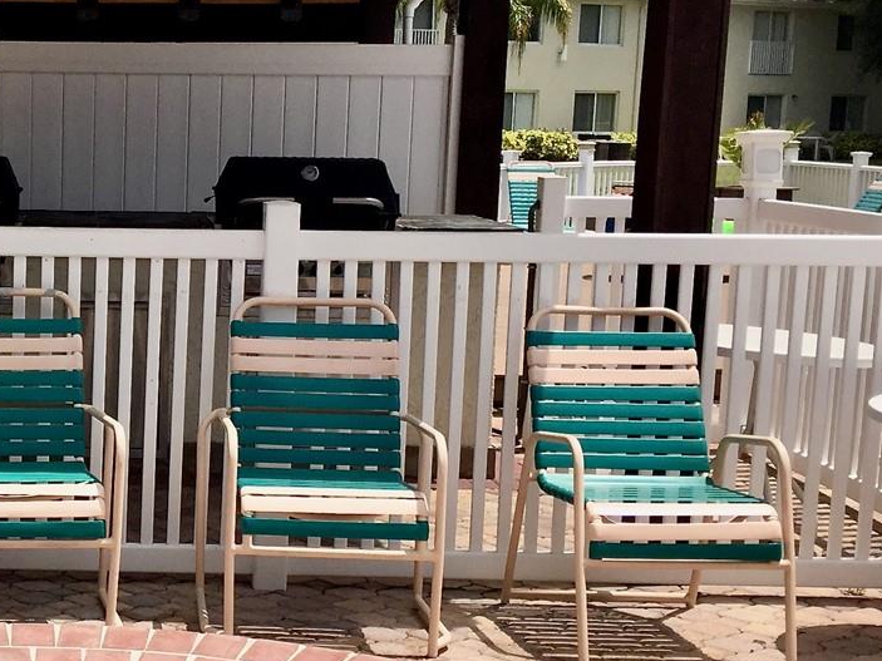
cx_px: 5
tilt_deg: -9.8
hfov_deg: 27.7
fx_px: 1681
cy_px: 388
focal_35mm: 66
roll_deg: -2.3
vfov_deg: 22.2
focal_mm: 4.15
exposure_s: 1/3049
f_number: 2.2
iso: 32
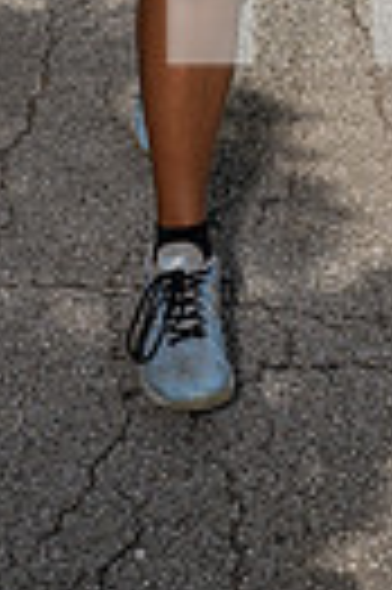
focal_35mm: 127
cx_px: 329
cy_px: -387
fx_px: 2080
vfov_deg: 14.6
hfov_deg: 10.7
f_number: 5.6
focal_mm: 37
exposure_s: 1/1600
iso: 250
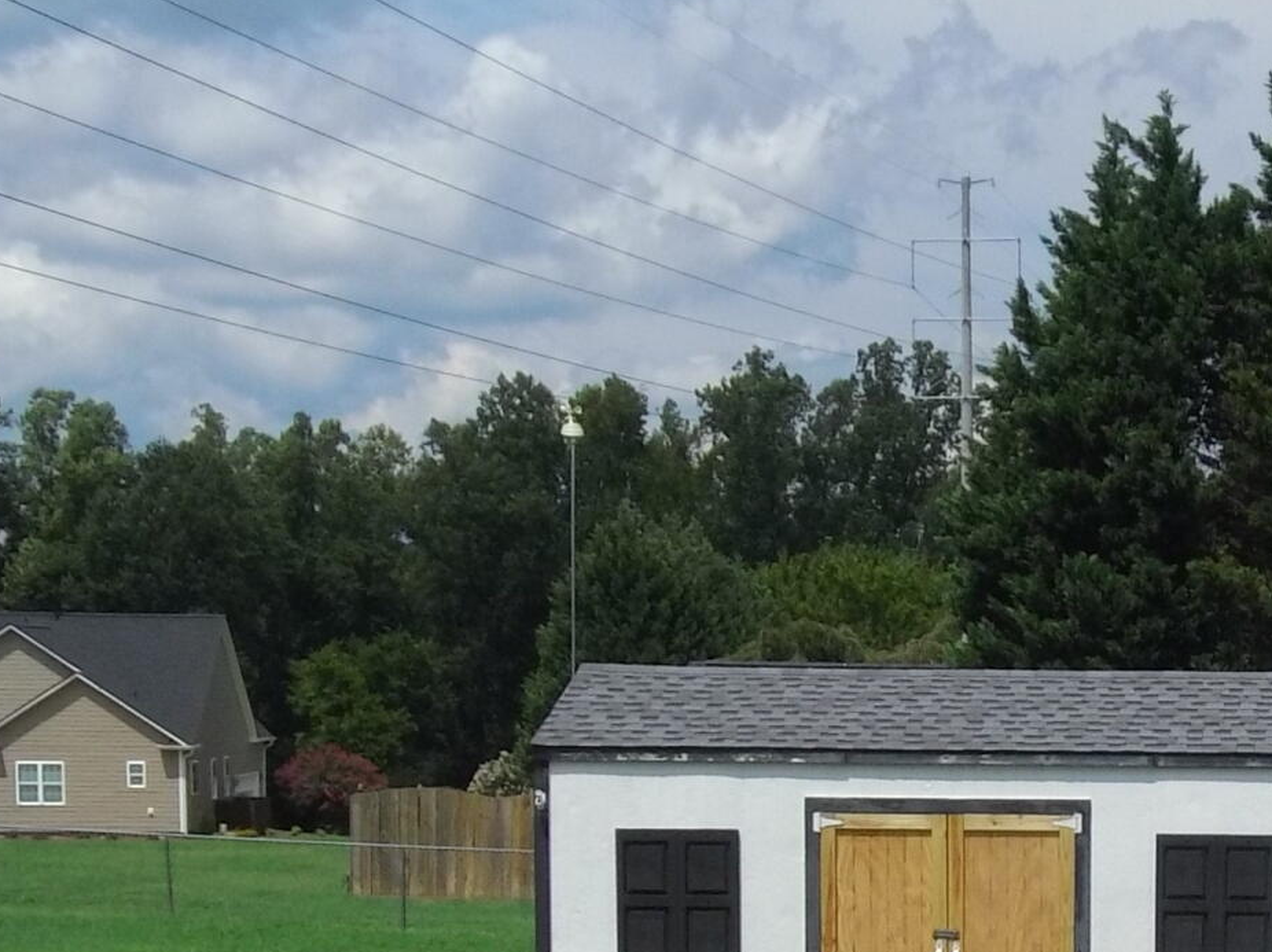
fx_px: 2974
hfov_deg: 23.3
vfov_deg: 17.7
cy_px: 997
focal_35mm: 81
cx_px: 1207
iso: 100
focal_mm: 4.5
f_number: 11.1
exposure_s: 1/250
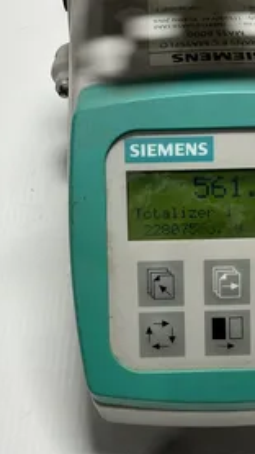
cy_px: 244
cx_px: 159
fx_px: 528
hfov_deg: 27.0
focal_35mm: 44
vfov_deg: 46.3
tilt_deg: -50.1
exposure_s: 1/173
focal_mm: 3
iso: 20
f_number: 1.8
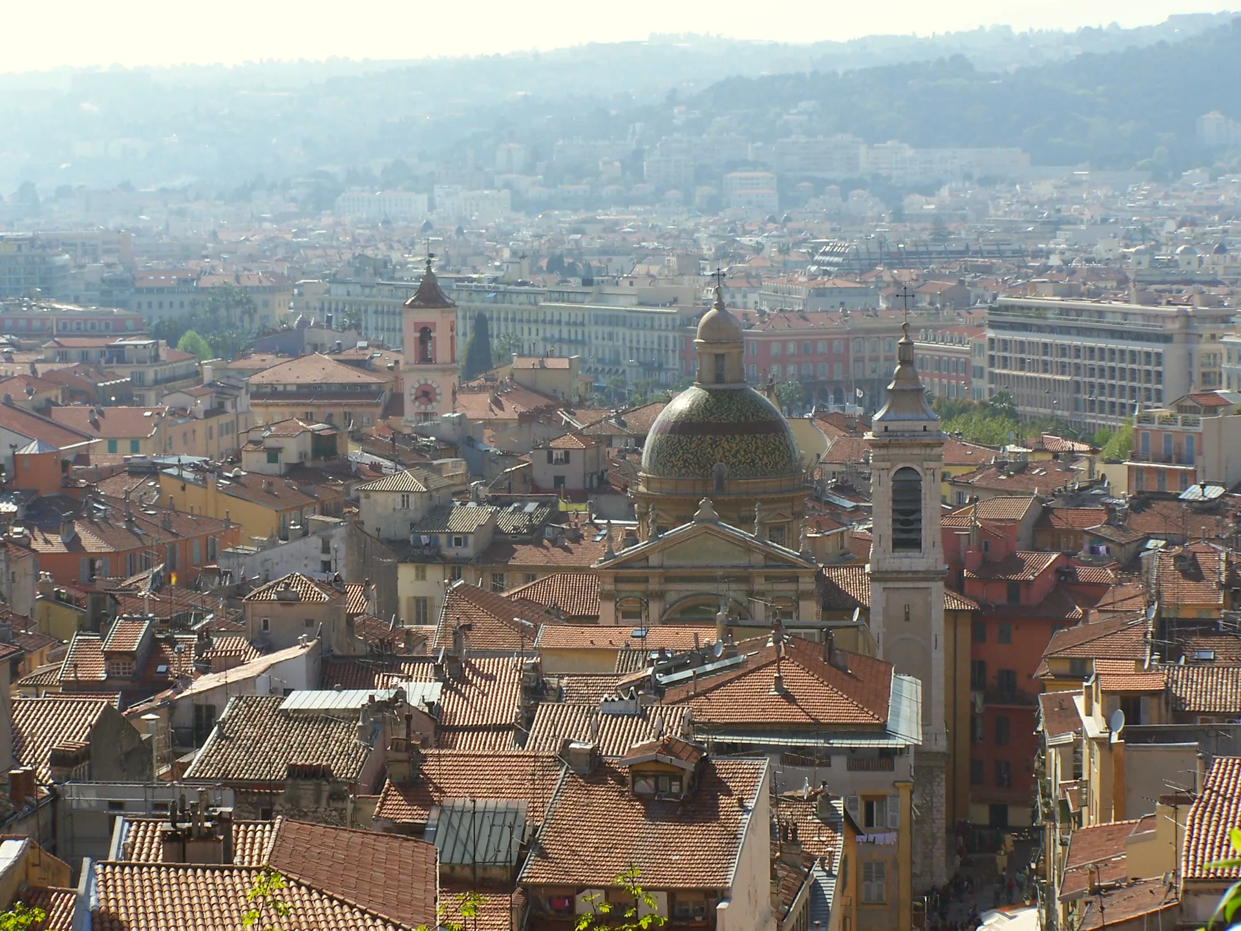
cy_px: 466
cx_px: 620
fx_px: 4195
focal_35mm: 117
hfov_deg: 16.8
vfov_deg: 12.7
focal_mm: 19.4
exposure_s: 1/640
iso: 80
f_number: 4.5
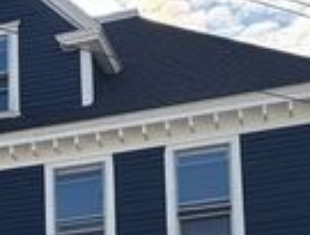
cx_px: 73
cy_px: 377
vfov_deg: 14.2
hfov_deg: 20.2
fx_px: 862
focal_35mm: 96
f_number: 1.6
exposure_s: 1/2985
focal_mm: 5.96
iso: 64
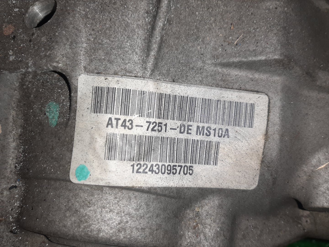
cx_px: 164
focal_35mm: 26
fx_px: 247
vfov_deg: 53.1
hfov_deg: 67.3
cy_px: 124
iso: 121
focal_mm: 3.93
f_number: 1.7
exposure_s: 1/50
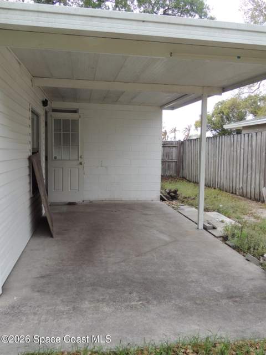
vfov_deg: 60.0
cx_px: 133
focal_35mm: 30
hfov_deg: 46.8
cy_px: 178
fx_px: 307
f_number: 3.1
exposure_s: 1/320
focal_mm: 5.3
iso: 100
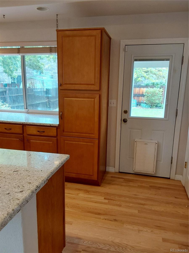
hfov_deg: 49.7
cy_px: 126
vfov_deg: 63.4
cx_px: 94
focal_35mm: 28
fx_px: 204
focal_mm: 2.91
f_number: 1.9
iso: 200
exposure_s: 1/60
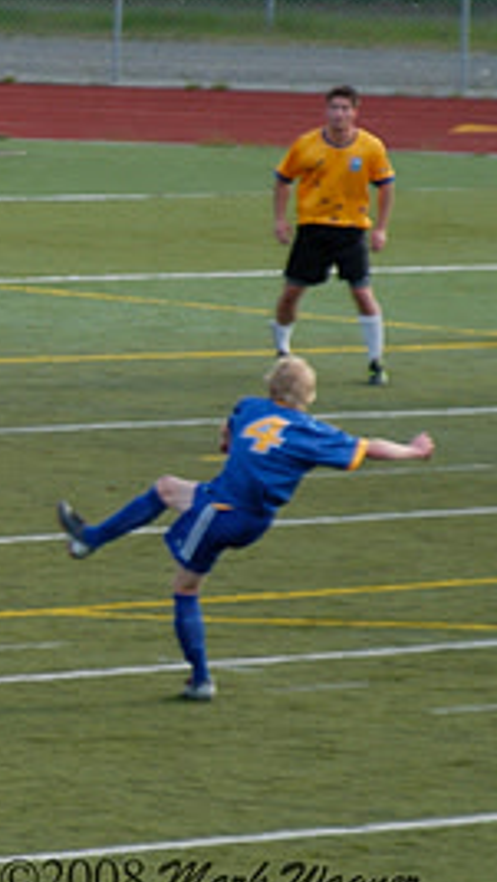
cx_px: -415
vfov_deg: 4.4
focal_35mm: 492
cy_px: 298
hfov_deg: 2.5
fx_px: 11515
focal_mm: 145
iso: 400
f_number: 6
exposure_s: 1/400
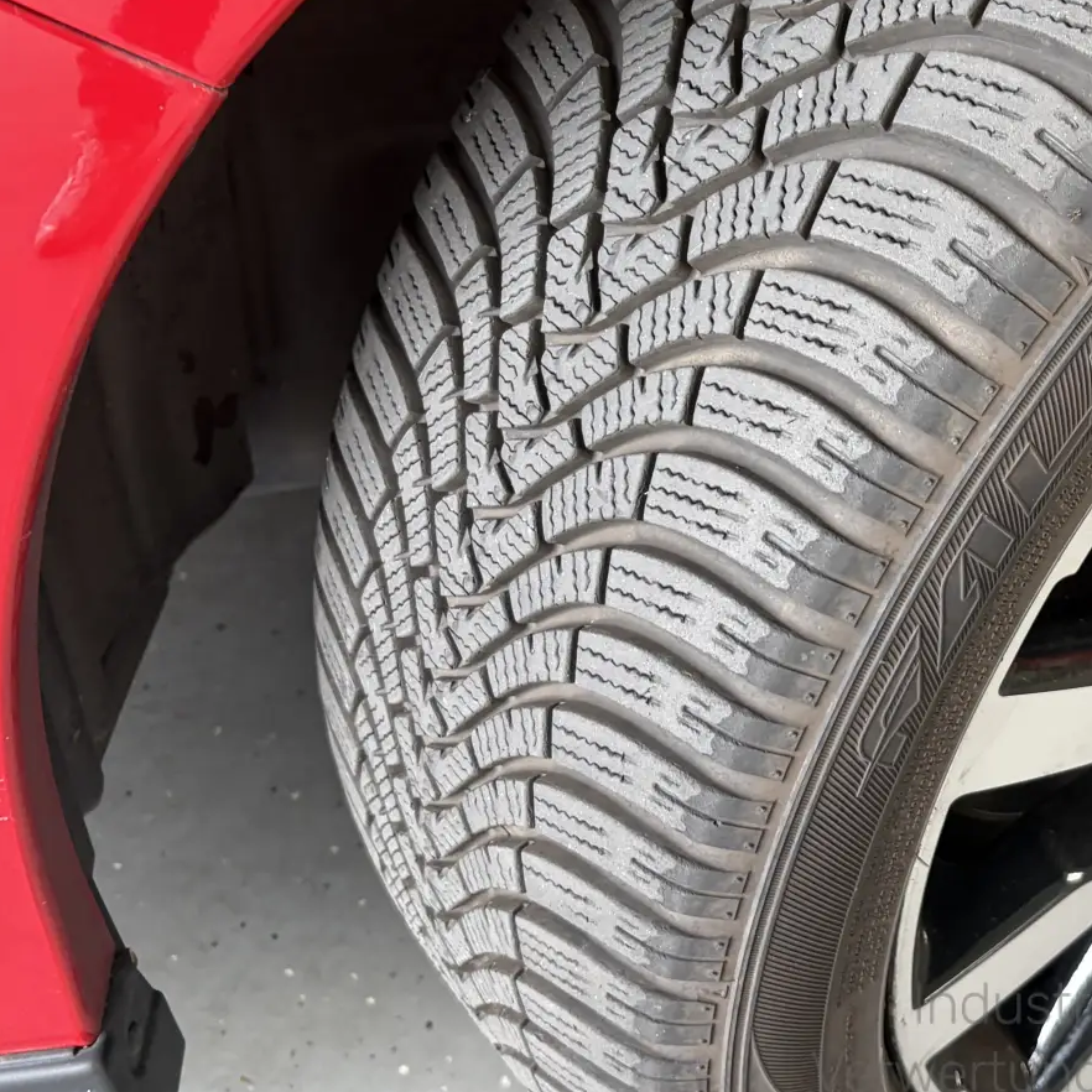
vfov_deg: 33.9
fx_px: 1785
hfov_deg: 32.3
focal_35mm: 50
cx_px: 988
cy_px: 449
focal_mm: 5.96
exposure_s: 1/63
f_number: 1.6
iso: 125
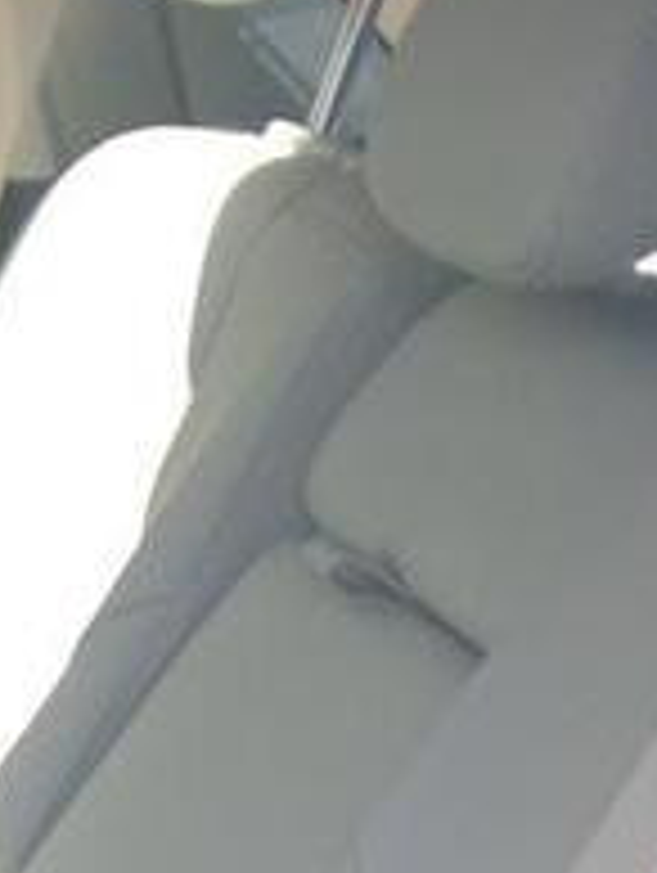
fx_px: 3156
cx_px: -418
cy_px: 1814
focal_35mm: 125
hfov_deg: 11.3
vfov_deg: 13.3
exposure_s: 1/100
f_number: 1.8
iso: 198
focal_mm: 3.98
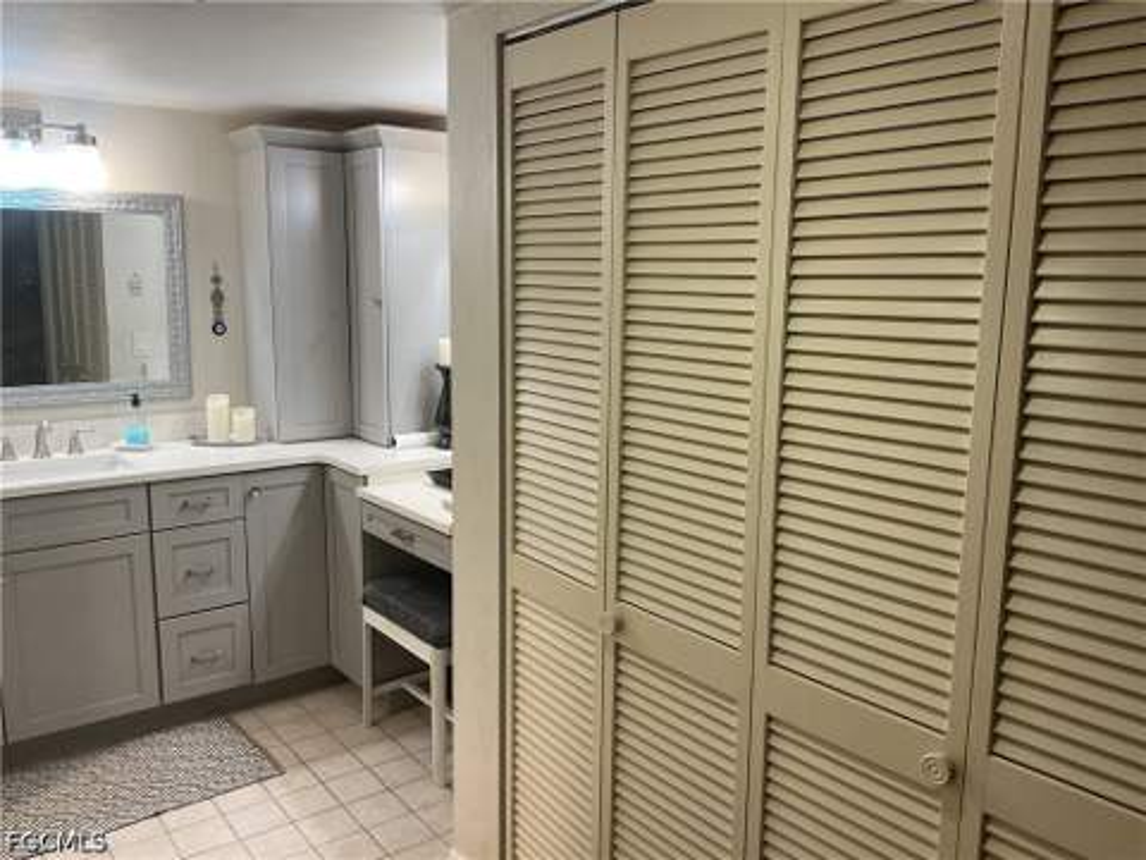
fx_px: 960
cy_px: 430
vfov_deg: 48.2
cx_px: 573
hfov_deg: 61.7
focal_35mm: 29
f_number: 1.8
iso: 50
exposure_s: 1/60
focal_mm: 3
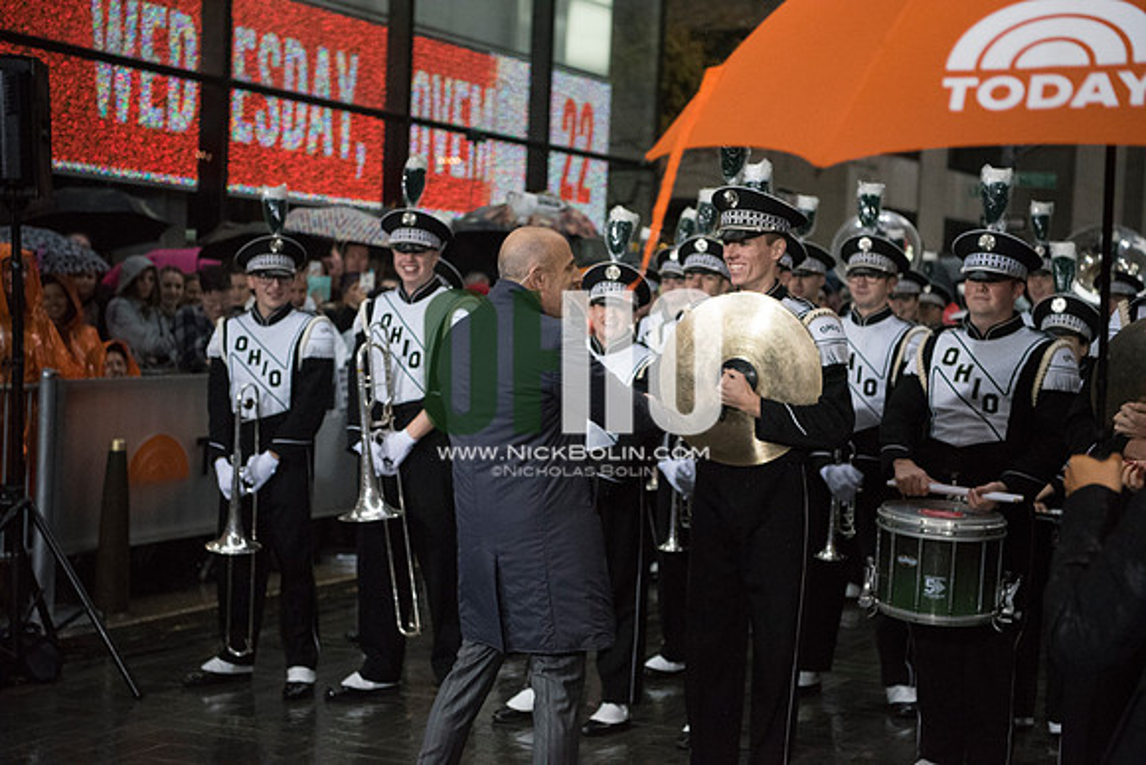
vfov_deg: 23.4
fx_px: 1847
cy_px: 382
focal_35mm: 58
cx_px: 573
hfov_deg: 34.5
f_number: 2.8
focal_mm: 58
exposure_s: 1/4000
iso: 10000
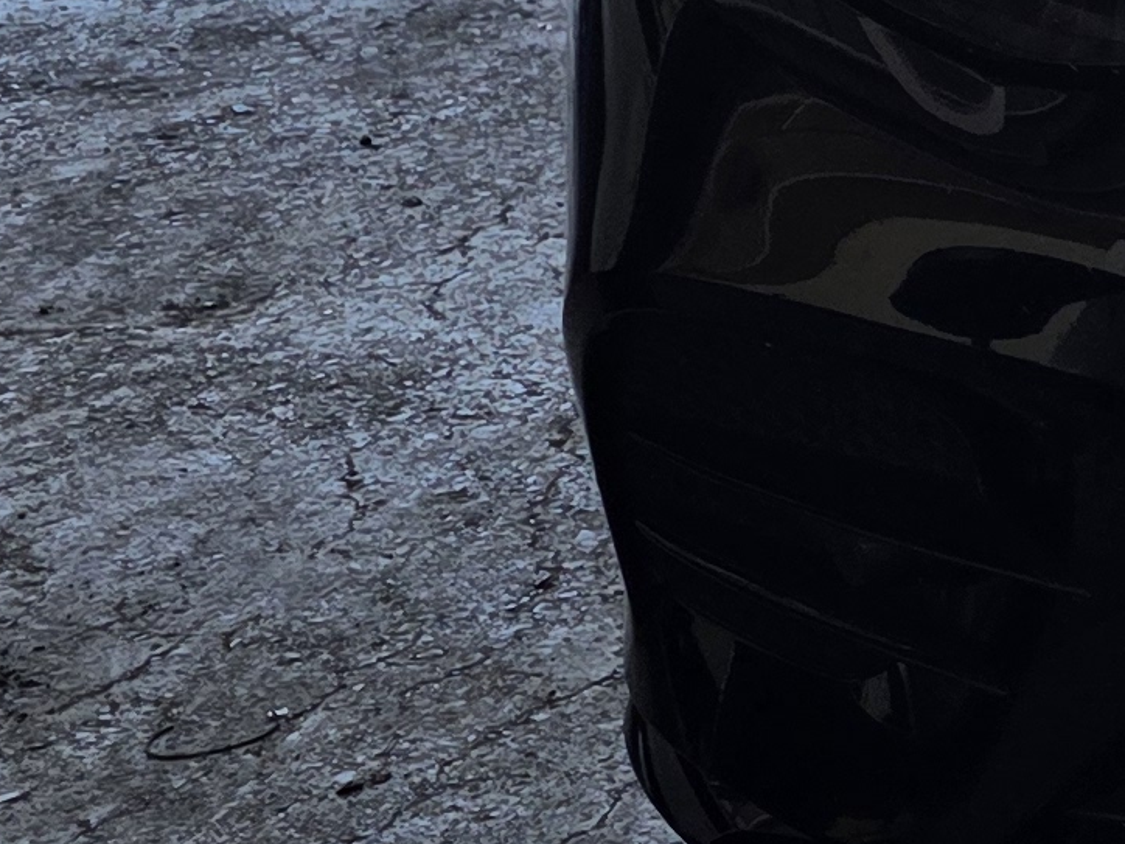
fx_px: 4127
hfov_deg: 13.0
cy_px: -22
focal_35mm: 127
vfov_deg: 11.5
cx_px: 2388
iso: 80
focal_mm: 6.3
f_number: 1.7
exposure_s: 1/1453
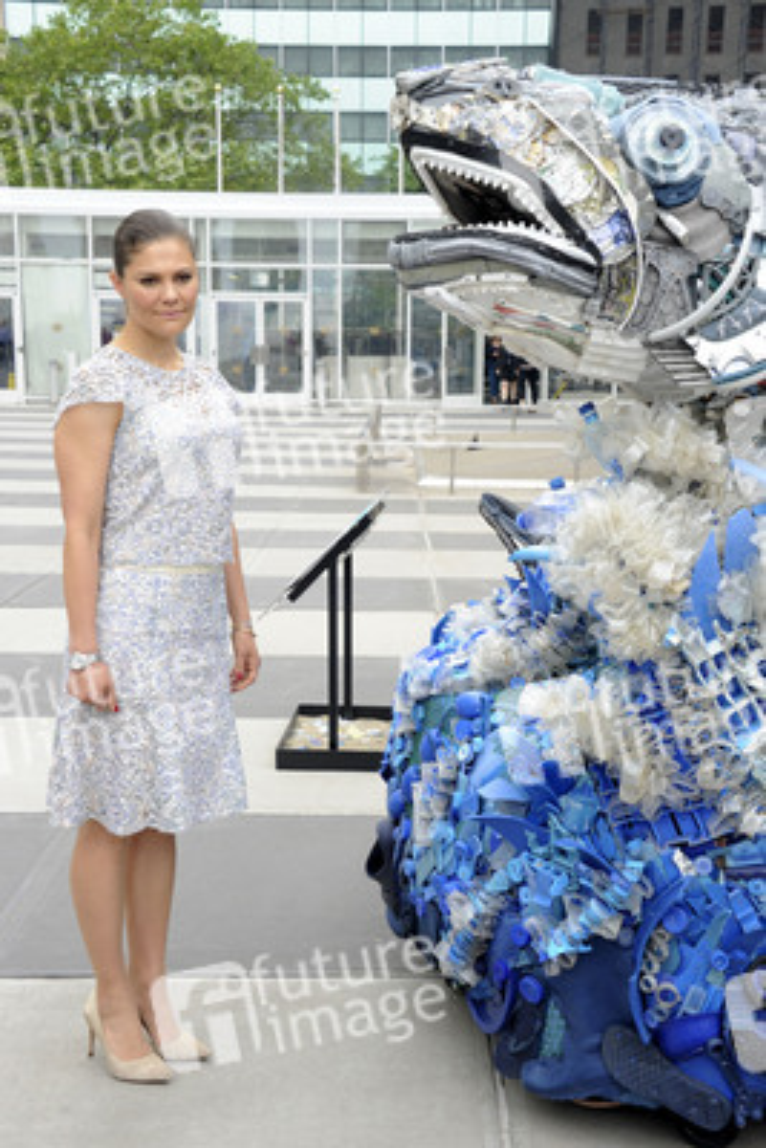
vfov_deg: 41.1
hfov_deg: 28.1
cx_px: 383
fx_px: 1531
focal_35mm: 48
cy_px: 574
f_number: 7.1
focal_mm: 48
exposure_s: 1/250
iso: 800
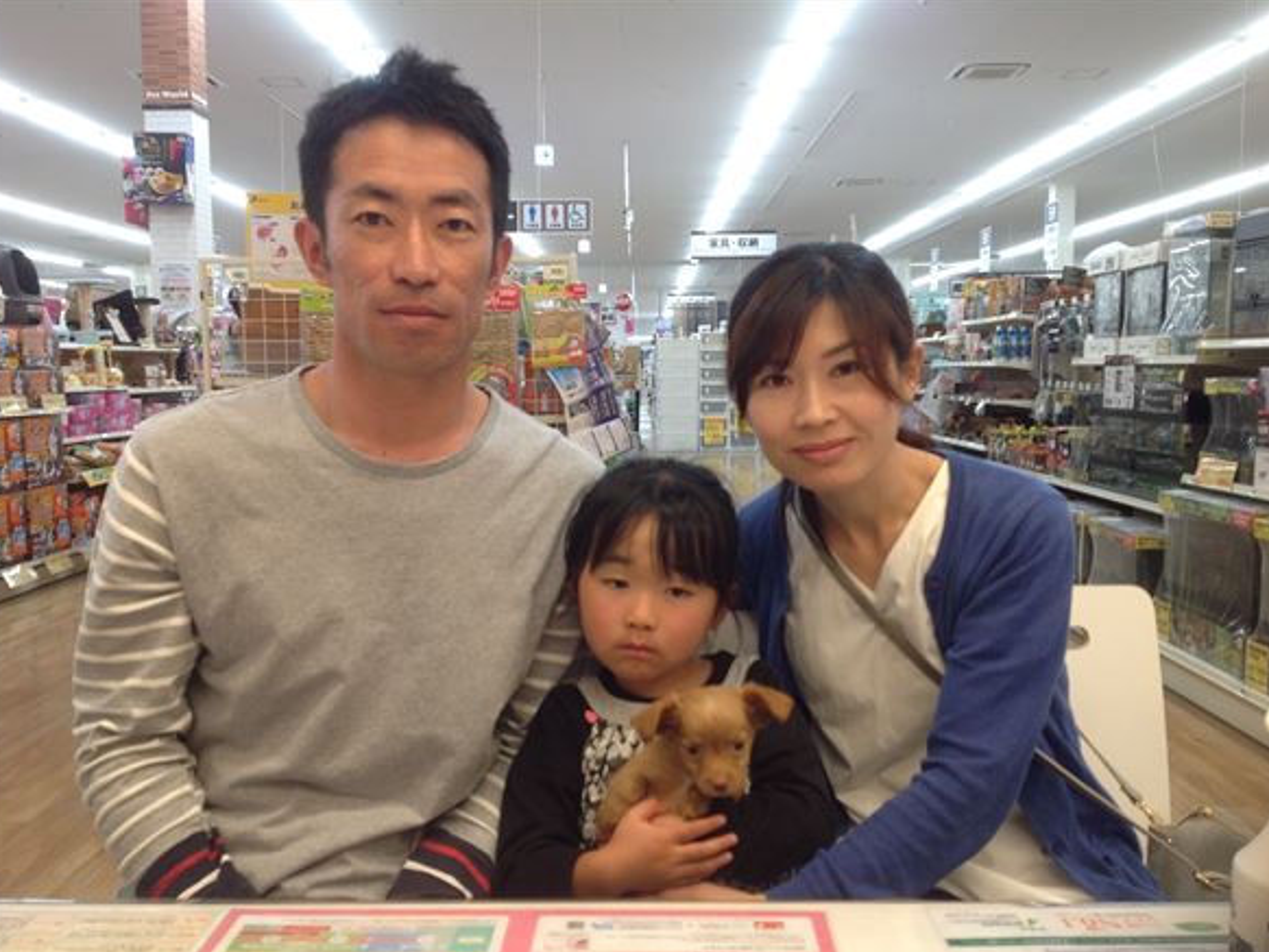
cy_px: 486
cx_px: 639
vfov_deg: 39.7
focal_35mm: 36
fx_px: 1320
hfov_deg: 51.3
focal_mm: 4.28
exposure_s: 1/30
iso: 50
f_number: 2.4
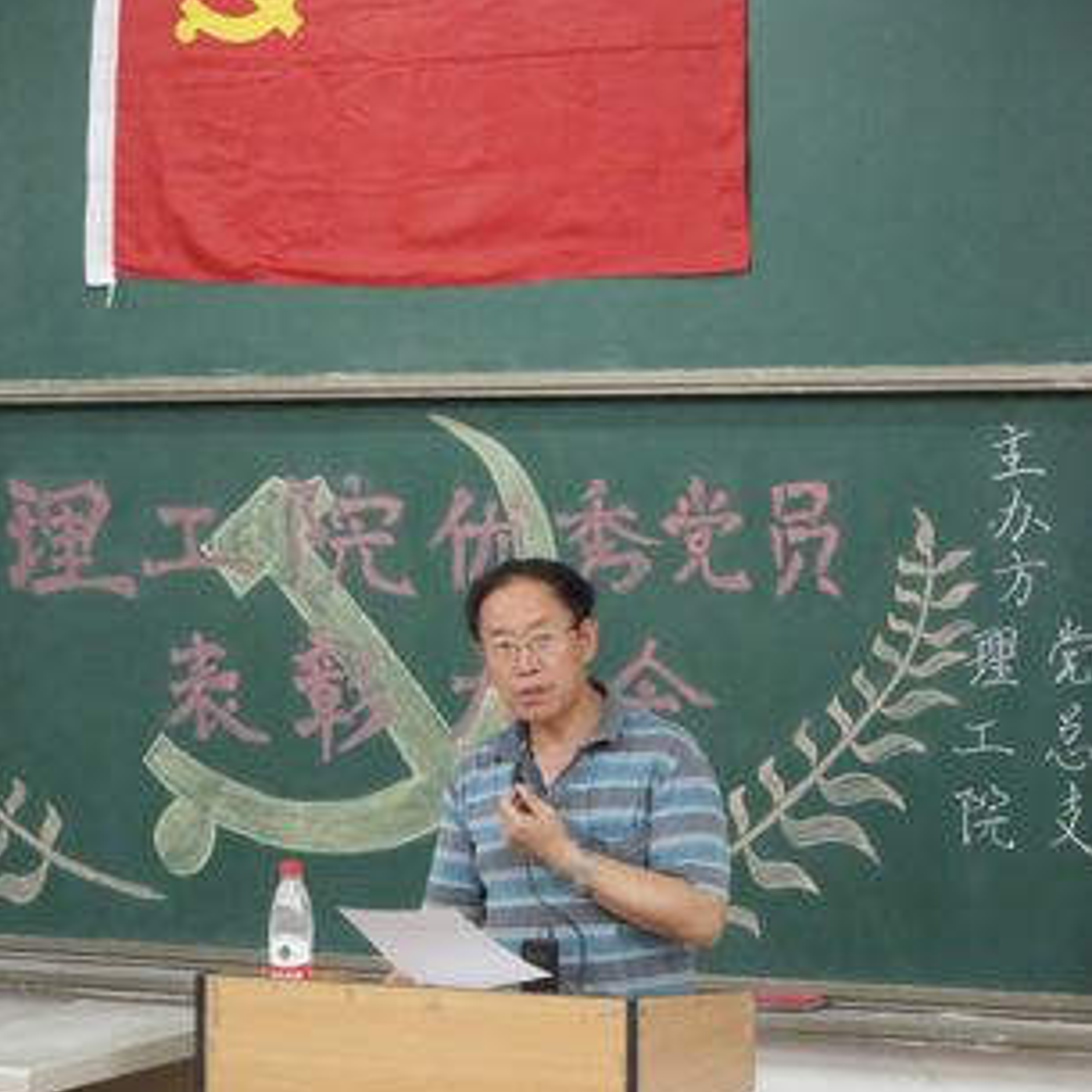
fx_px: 3391
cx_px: 532
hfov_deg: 18.3
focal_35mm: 95
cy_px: 544
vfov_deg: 18.3
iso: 3200
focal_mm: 14.1
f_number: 4.5
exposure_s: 1/60
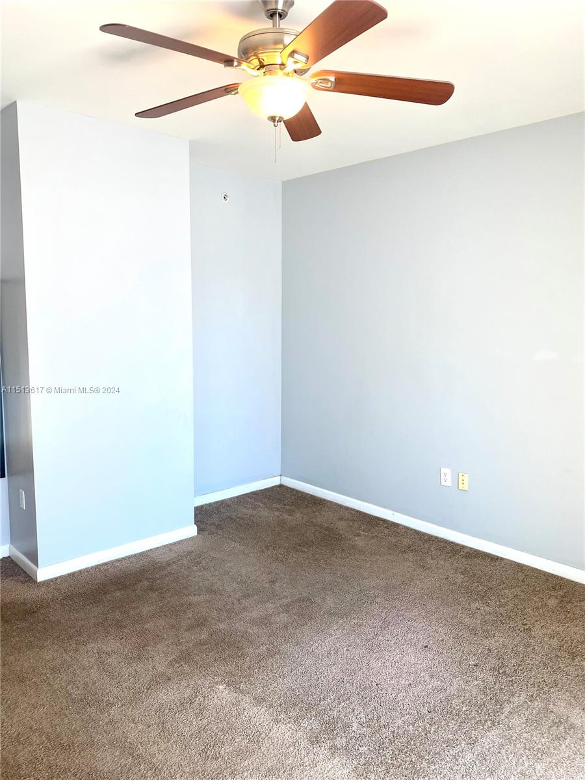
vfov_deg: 67.3
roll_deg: -0.6
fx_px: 586
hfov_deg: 53.1
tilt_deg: -5.8
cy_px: 390
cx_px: 292
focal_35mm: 26
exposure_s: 1/120
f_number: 1.8
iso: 50
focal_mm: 4.25
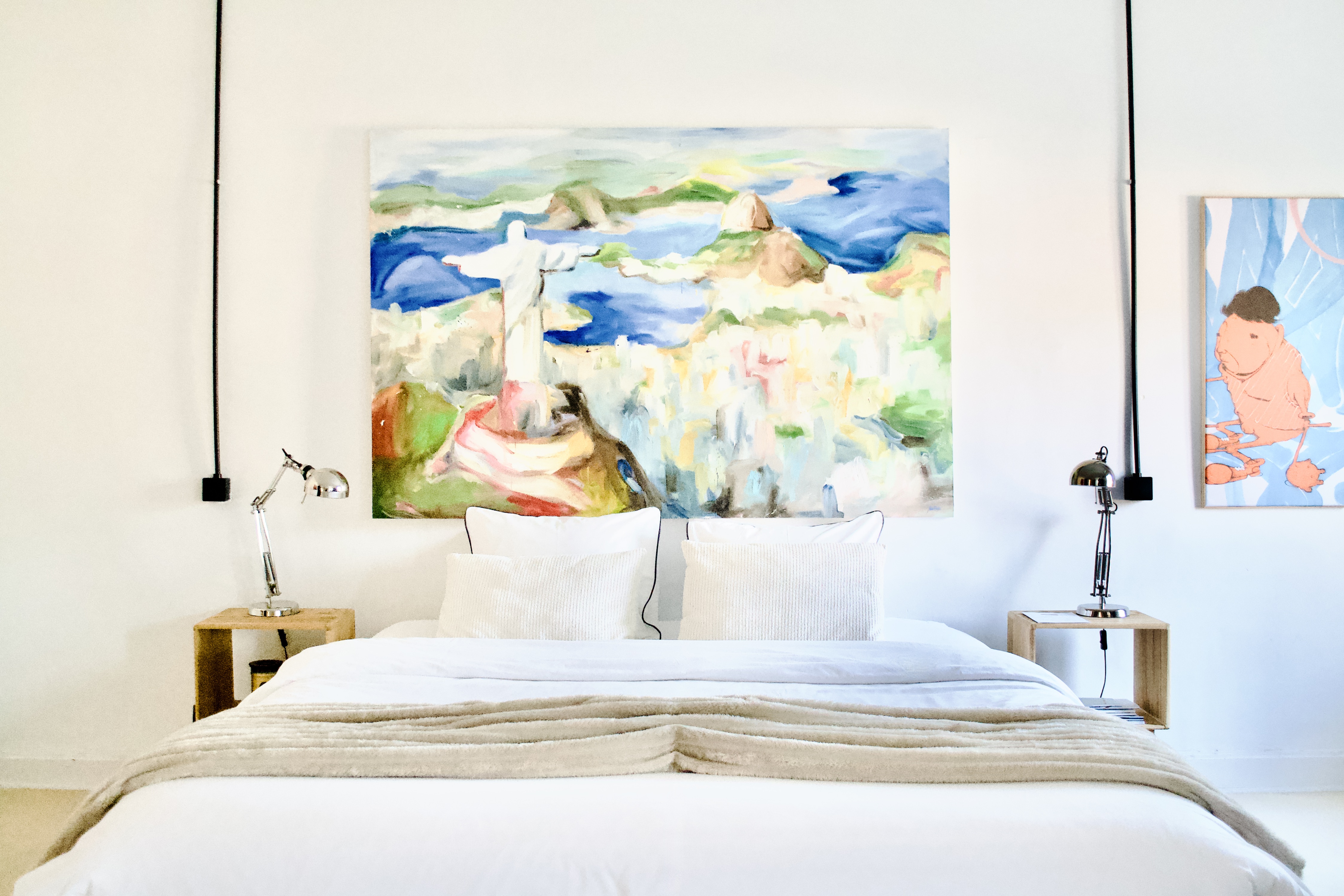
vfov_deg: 40.0
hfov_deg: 57.2
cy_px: 448
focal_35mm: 33
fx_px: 1232
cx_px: 672
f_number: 3.8
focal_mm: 22
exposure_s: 1/250
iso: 3200
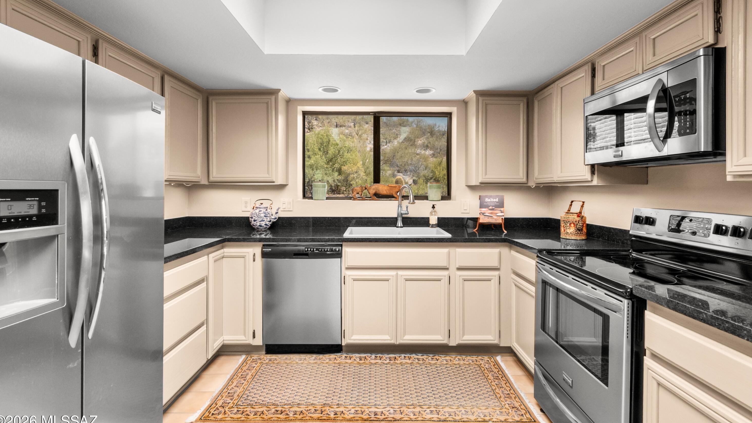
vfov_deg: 66.9
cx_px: 376
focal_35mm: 16
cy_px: 189
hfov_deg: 99.4
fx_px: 319
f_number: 11
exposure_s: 1/40
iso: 1000
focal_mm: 10
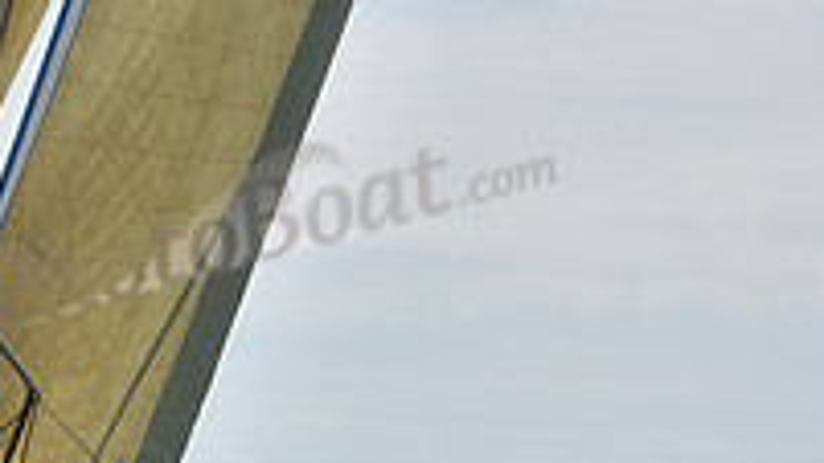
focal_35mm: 309
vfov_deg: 3.9
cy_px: 498
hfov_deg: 6.9
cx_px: -230
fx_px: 6751
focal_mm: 102
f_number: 8
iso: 250
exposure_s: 1/1600
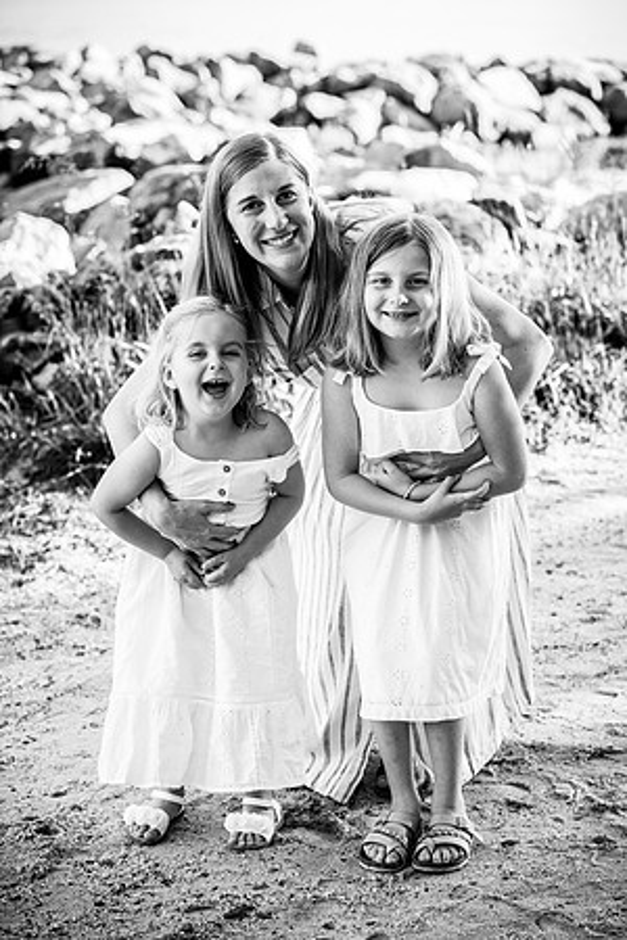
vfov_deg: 23.9
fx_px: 2220
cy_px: 470
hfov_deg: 16.1
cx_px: 314
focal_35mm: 85
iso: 800
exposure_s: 1/500
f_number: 4.5
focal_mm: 85
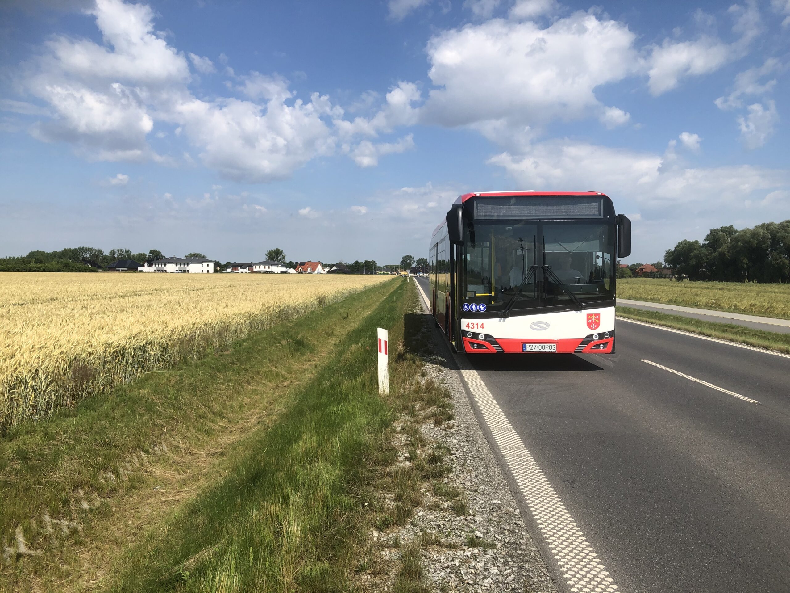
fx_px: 639
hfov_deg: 63.4
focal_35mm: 28
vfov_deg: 49.7
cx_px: 395
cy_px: 296
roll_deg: -0.6
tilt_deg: -2.4
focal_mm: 3.99
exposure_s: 1/2667
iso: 20
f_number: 1.8
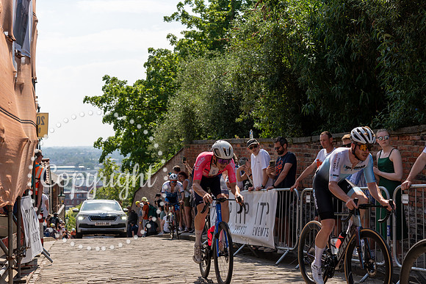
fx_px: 722
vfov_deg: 22.3
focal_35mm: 61
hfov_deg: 32.9
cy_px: 142
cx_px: 213
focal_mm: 61
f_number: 4
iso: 160
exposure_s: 1/1600
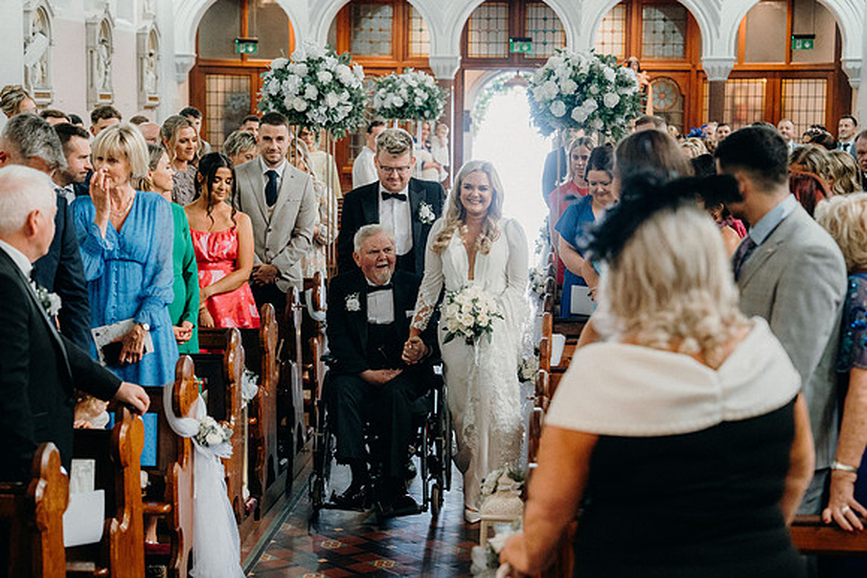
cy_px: 289
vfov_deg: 19.5
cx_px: 434
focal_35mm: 70
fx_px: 1686
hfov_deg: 28.8
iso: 4000
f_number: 3.5
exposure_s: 1/160
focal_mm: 70
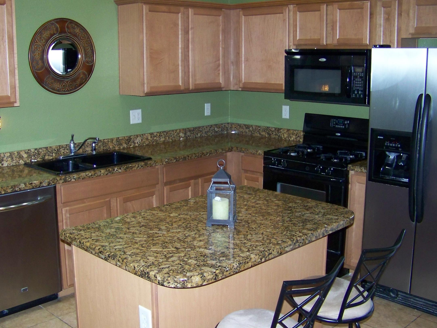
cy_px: 157
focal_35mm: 43
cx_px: 187
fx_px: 543
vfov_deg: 33.6
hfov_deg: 43.7
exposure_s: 1/30
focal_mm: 5.85
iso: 200
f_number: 2.8
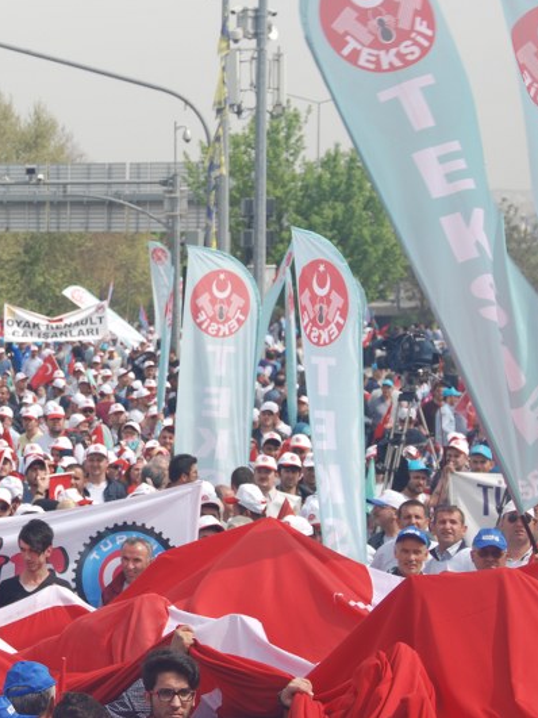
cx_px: 28
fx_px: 2482
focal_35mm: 120
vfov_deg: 16.5
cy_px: 358
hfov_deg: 12.3
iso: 100
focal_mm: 55
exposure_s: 1/250
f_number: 8
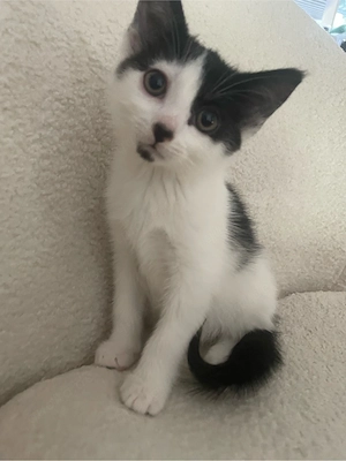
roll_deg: -9.1
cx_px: 173
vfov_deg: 67.3
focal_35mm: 26
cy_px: 230
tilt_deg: -17.6
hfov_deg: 53.1
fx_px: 347
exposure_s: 1/44
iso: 500
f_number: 1.6
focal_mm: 4.2
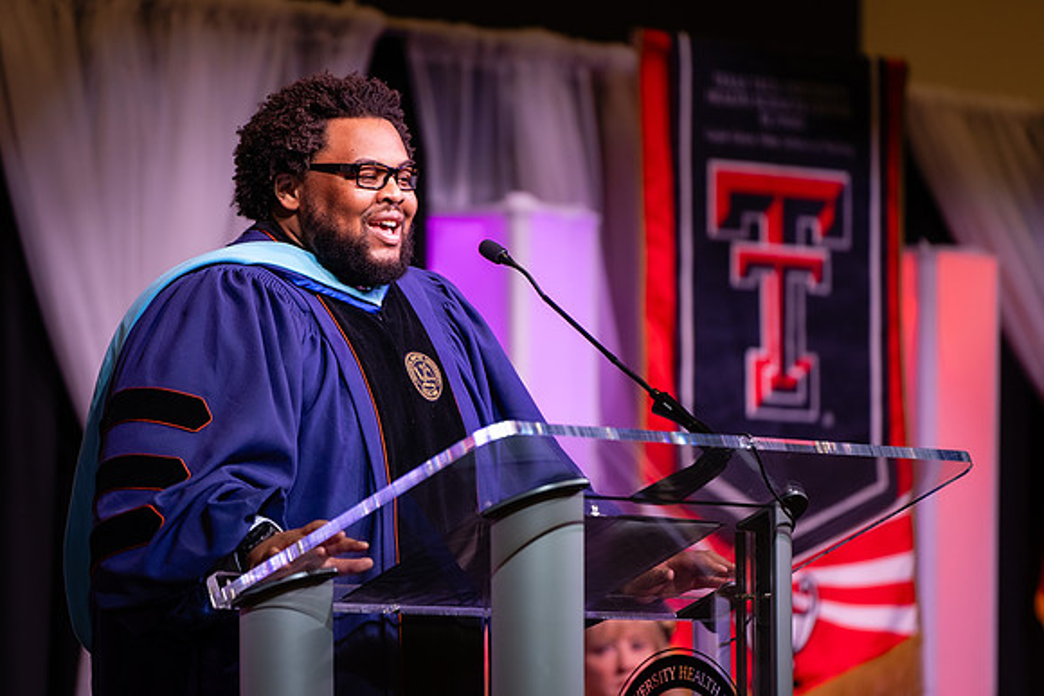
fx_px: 6287
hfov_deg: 9.5
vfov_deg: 6.3
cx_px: 458
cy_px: 306
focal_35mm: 217
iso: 250
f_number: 2.8
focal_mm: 180
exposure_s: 1/200
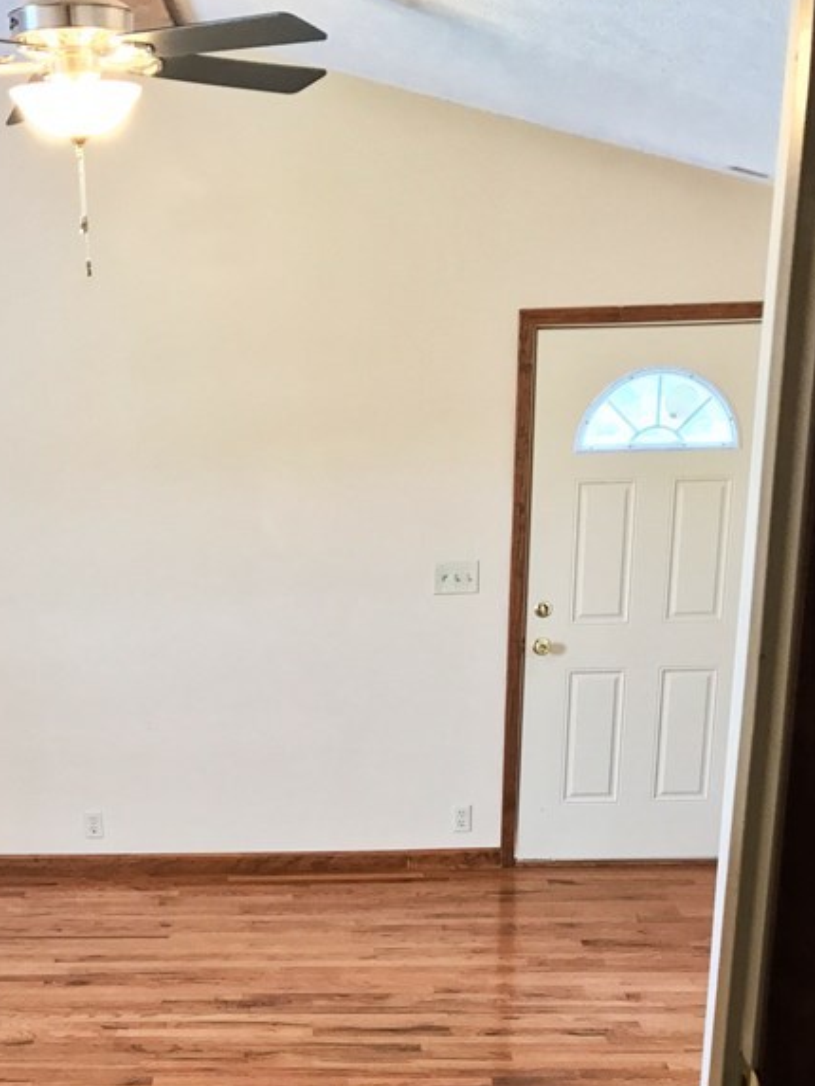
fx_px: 1569
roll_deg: +2.7
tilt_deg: -18.4
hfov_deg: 28.8
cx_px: 222
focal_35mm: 50
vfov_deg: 36.6
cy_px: 896
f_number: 1.8
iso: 125
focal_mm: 3.99
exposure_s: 1/30
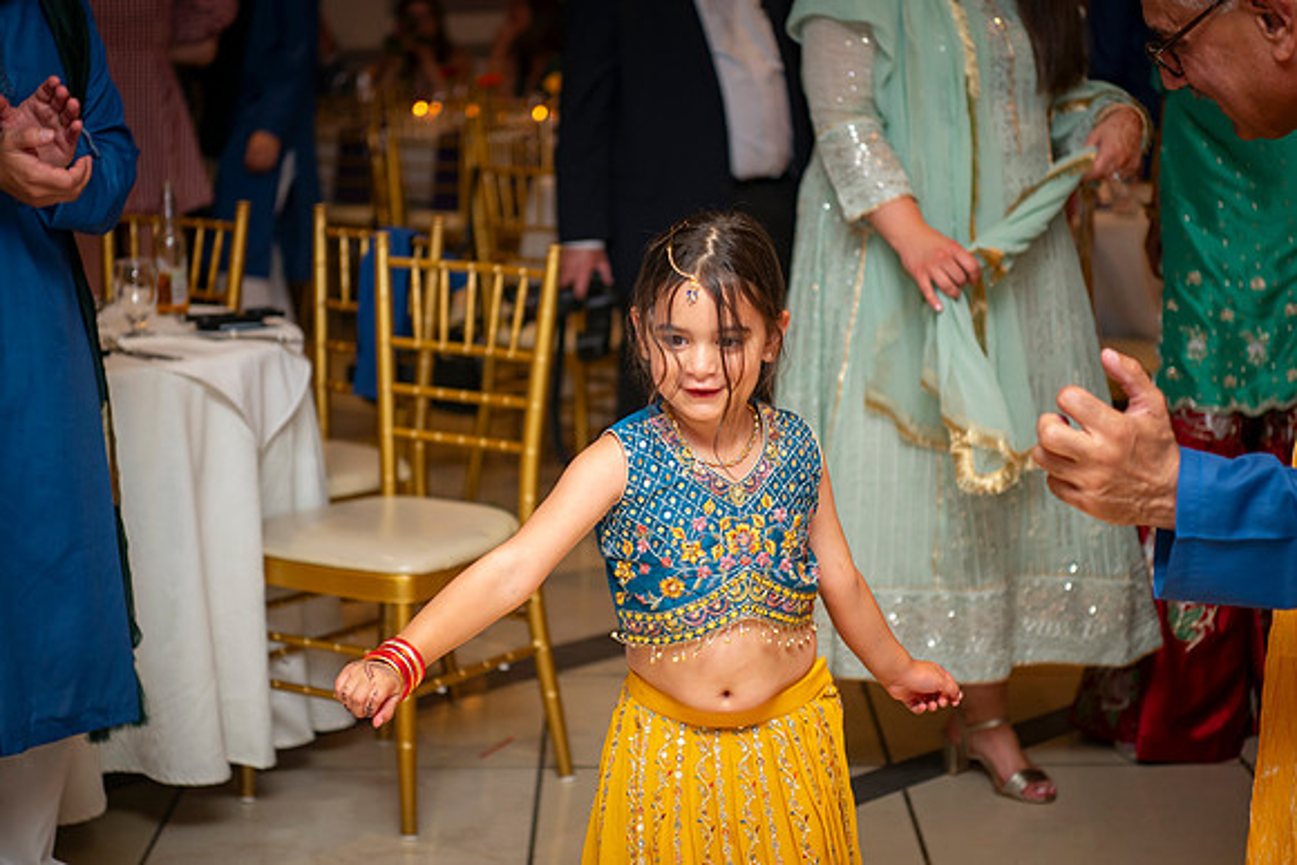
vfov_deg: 18.4
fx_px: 2675
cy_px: 419
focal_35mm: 74
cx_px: 632
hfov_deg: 27.3
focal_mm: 70
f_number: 2.8
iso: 800
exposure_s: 1/160
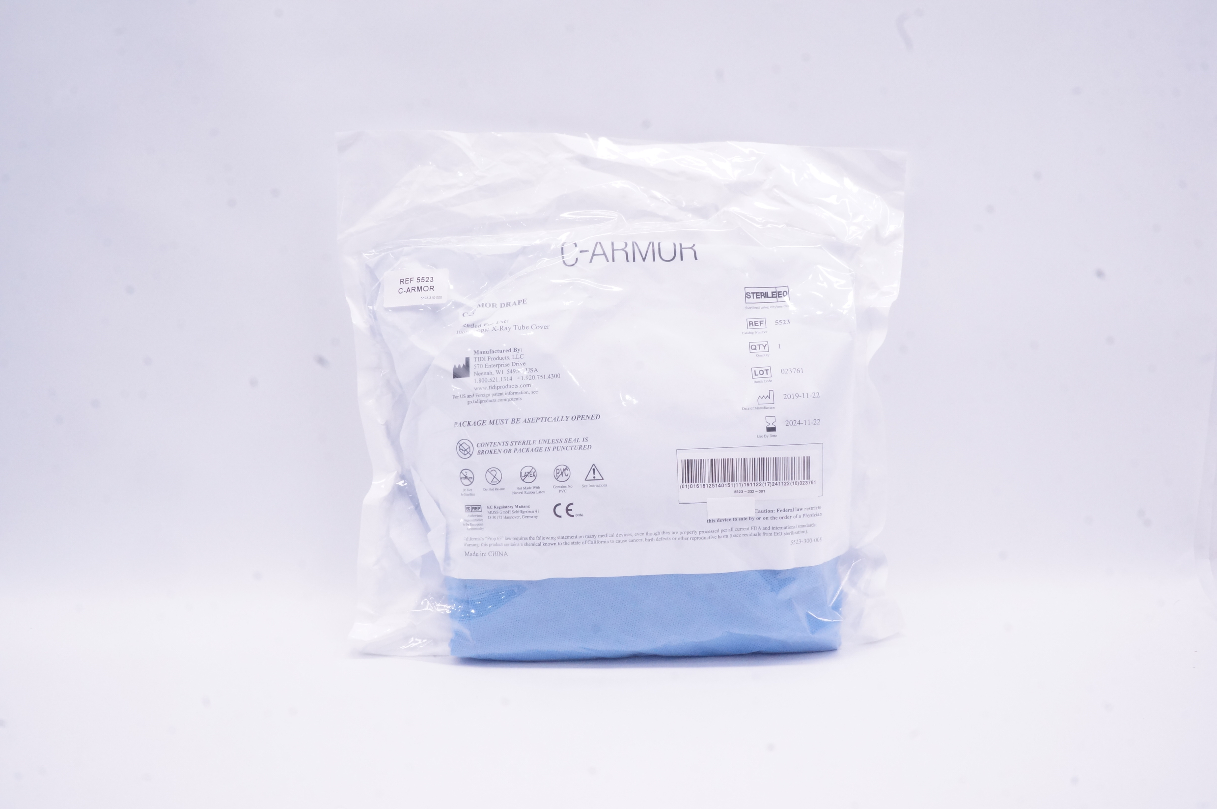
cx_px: 608
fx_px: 912
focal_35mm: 27
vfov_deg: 47.8
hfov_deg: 67.4
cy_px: 404
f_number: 20
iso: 1600
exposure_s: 1/25
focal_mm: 18
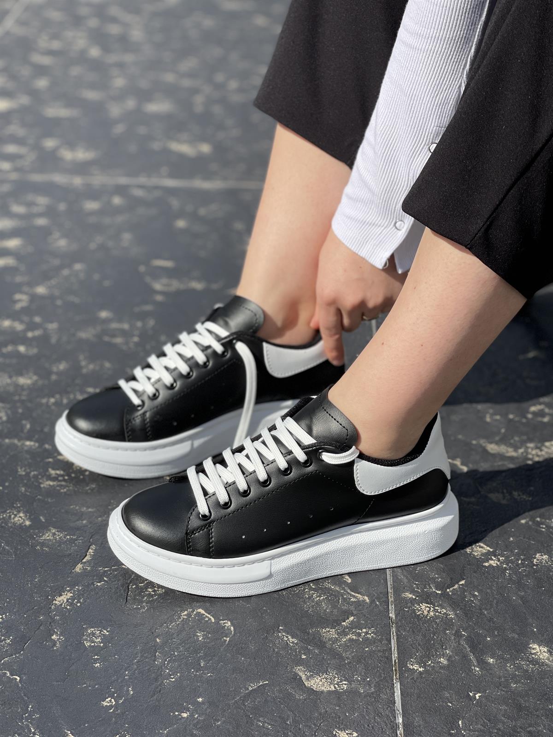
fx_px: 1363
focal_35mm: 64
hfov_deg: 22.9
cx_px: 276
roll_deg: -1.3
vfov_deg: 30.3
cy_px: 368
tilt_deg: -28.2
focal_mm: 7.5
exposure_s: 1/2222
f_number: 2.2
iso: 32
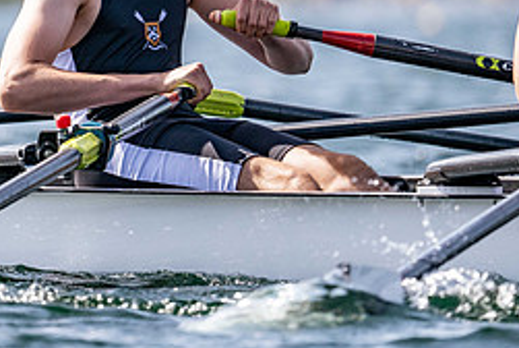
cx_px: 211
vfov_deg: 1.5
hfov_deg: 2.2
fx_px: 13322
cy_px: 11
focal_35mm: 923
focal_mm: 400
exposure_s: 1/2500
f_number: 4.5
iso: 360
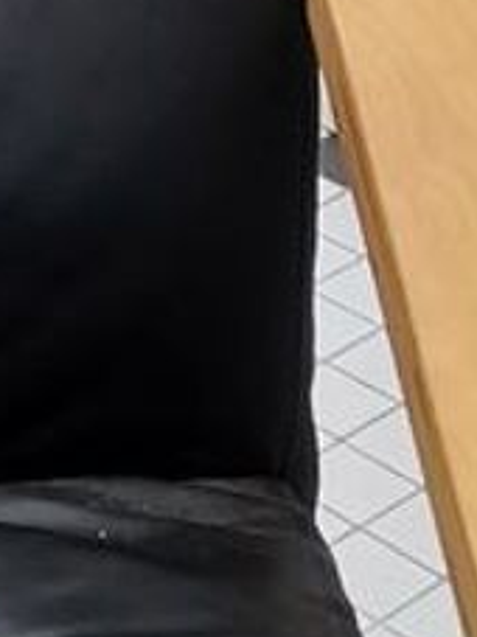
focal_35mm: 153
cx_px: -519
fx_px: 2814
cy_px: 122
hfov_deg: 9.0
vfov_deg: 12.9
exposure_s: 1/100
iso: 250
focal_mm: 4.75
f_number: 1.8
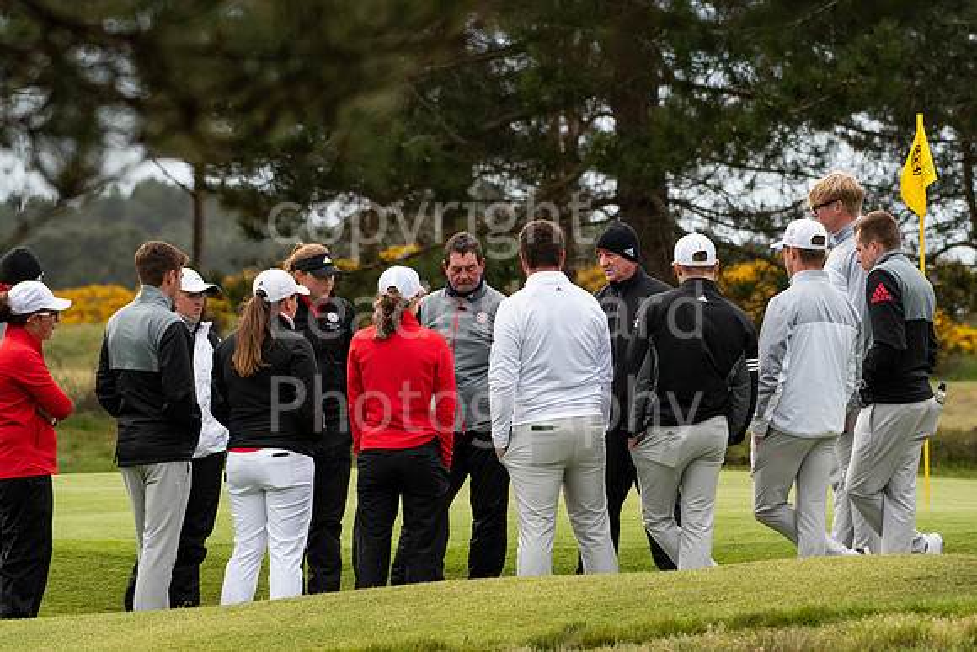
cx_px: 488
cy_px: 326
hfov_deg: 6.9
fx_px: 8143
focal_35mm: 300
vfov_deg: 4.6
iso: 1600
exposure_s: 1/1000
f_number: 5.6
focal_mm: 200
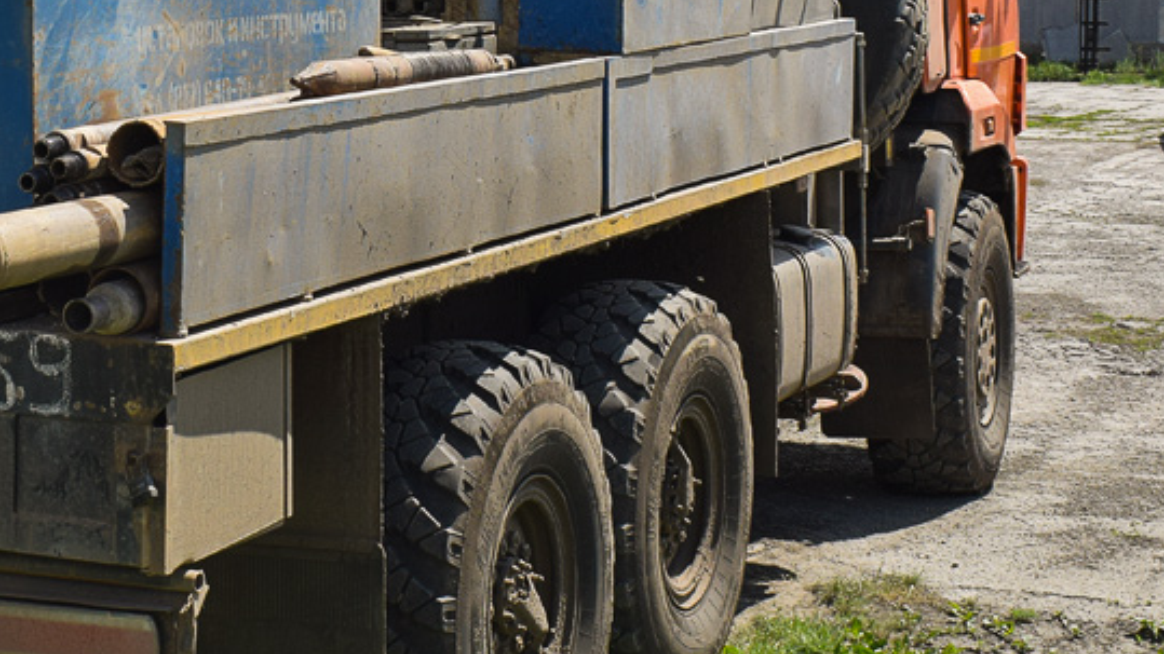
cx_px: 205
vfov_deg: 14.2
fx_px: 2592
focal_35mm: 84
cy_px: 41
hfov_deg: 24.8
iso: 200
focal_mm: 24
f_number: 9
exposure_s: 1/320
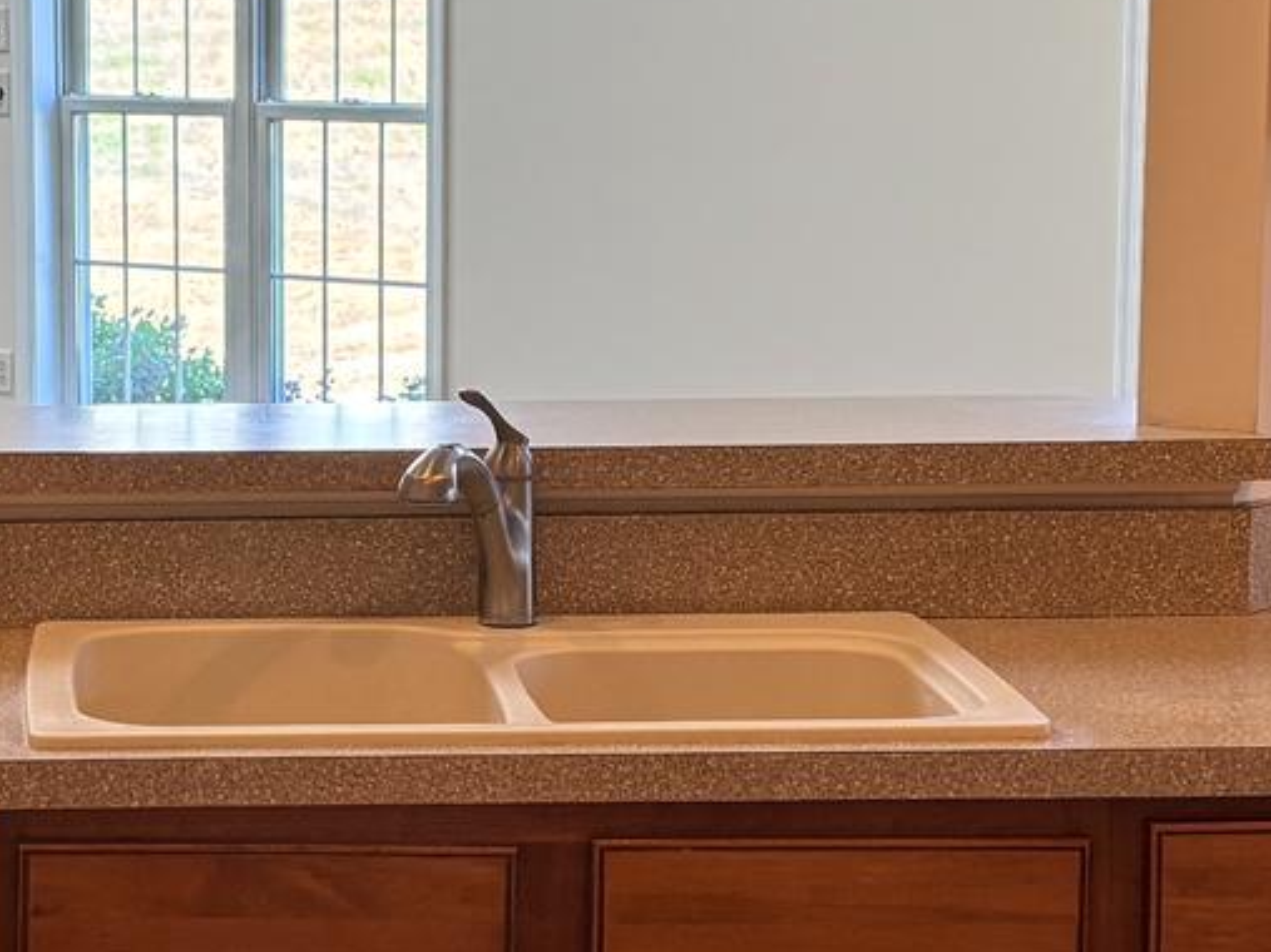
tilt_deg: -8.0
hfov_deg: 18.6
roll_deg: +0.4
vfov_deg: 14.1
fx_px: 3854
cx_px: 291
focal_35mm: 105
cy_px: 443
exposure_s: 1/120
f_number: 1.6
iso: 125
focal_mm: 5.96
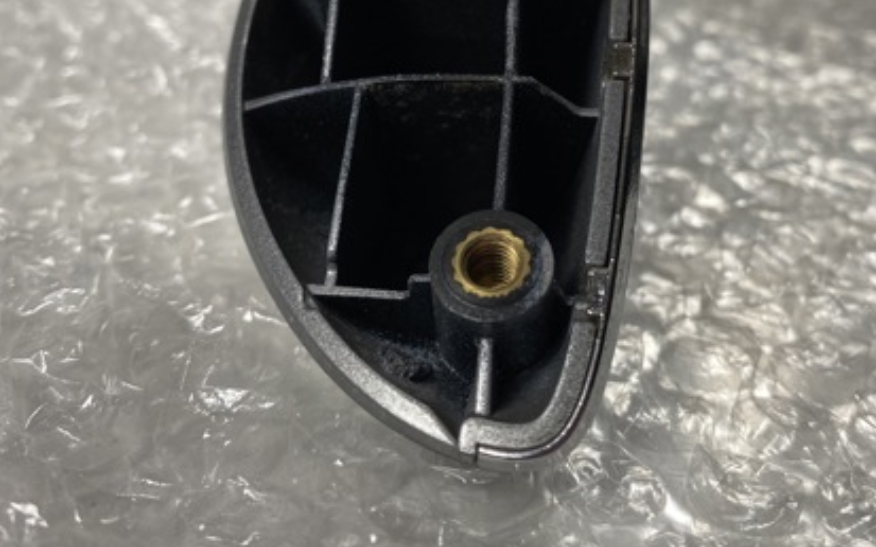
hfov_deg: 47.9
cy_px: 160
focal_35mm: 41
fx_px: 979
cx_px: 524
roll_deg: -4.0
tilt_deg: -23.8
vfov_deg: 30.9
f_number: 1.8
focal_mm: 4.25
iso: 64
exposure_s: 1/100
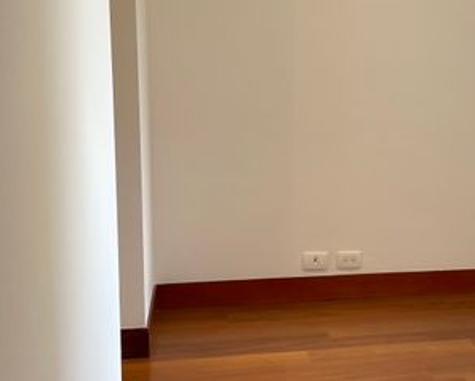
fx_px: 802
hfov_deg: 31.5
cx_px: 423
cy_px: 186
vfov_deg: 26.7
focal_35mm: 57
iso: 64
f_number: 1.6
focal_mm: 4.2
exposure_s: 1/121
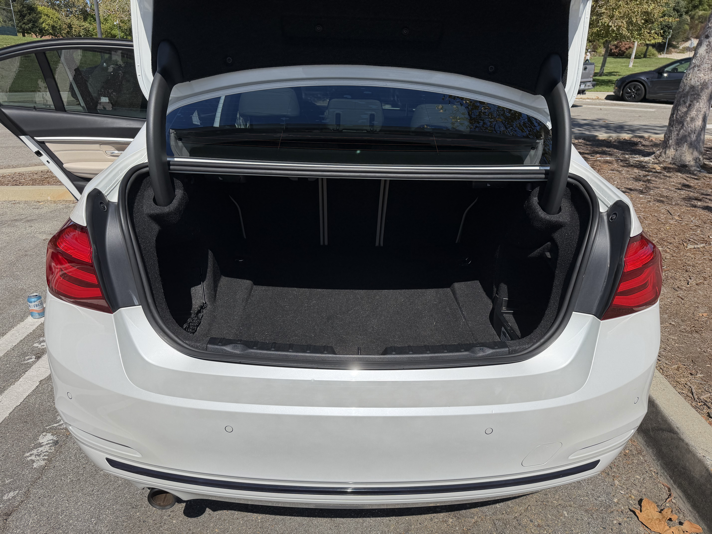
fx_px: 494
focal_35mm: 24
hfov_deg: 71.6
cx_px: 356
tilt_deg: -19.9
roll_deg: -1.0
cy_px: 267
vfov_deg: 56.8
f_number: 1.78
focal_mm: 6.76
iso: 80
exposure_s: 1/9091
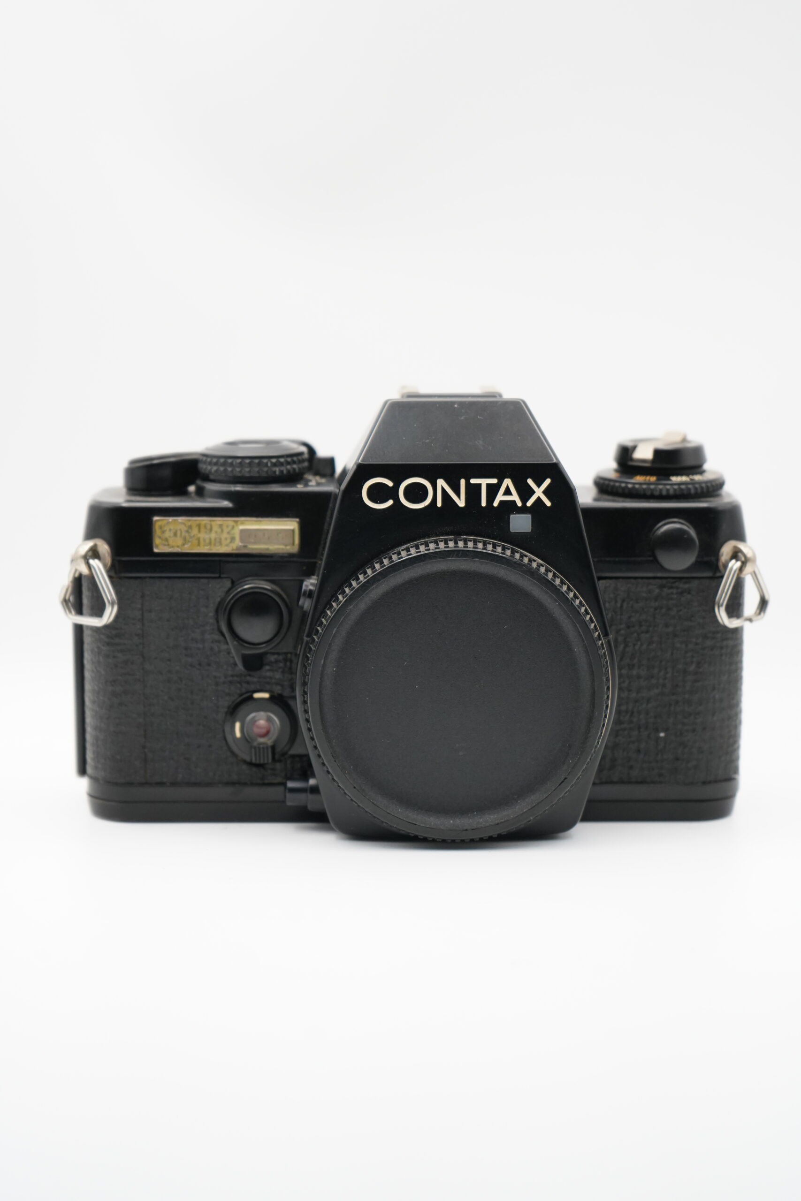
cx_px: 400
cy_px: 600
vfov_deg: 31.0
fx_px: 2169
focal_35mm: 65
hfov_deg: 20.9
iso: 2000
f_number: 5.6
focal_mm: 65
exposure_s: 1/250
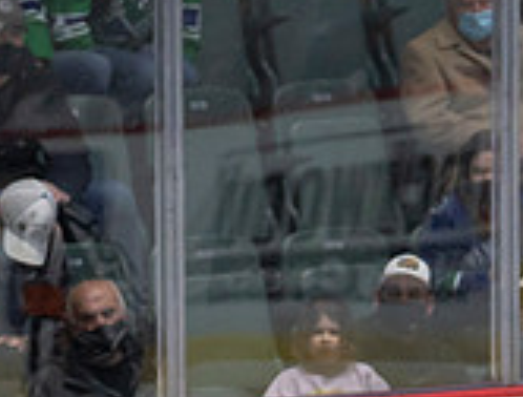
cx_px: 341
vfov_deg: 1.5
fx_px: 14825
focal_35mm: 977
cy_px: 820
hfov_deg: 2.0
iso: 1600
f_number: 4
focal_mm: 200
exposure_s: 1/640
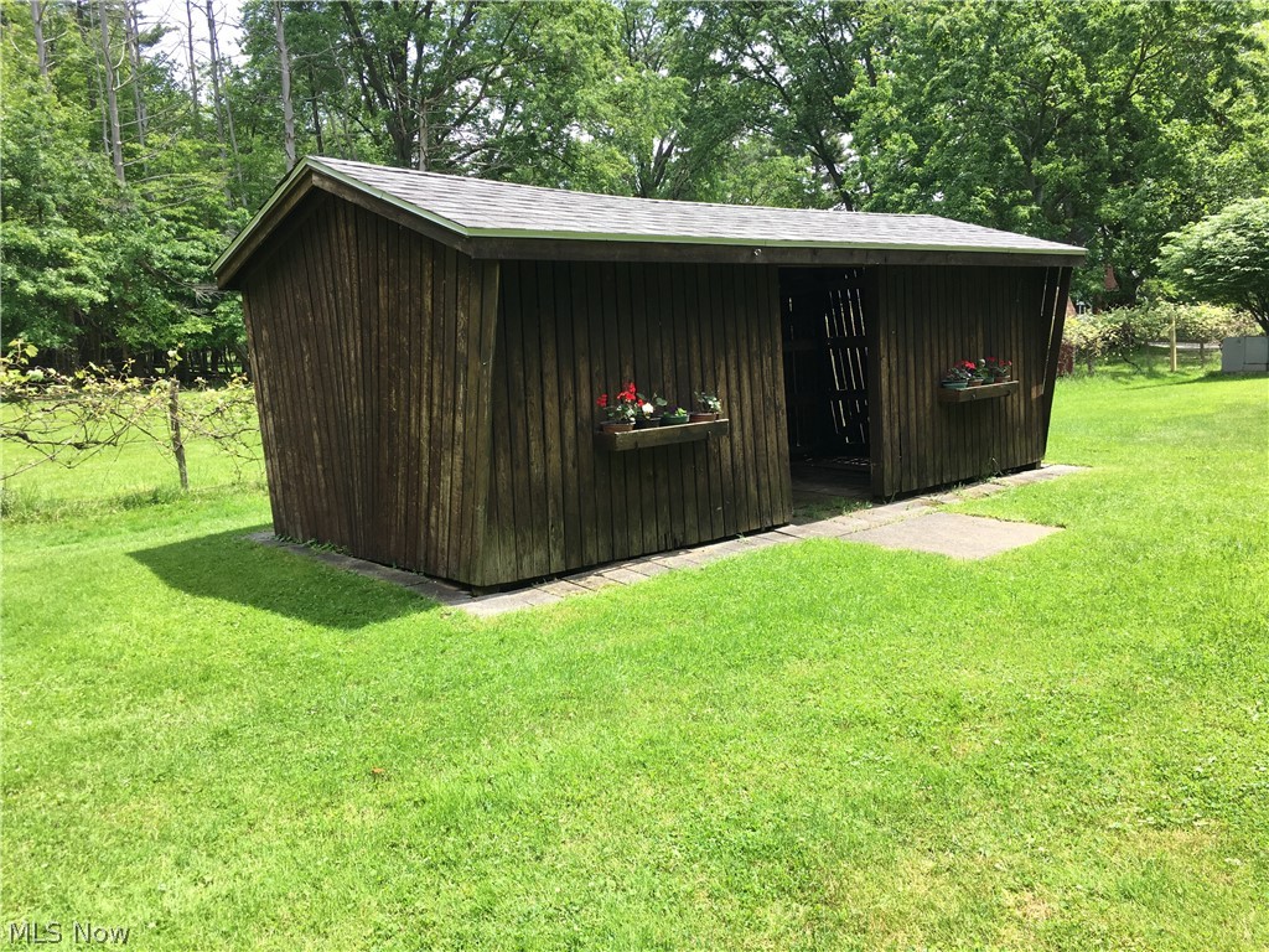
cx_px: 634
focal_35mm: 29
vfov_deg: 48.2
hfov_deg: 61.7
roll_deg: +1.1
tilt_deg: -7.5
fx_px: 1063
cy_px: 476
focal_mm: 4.15
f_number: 2.2
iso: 25
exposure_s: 1/418
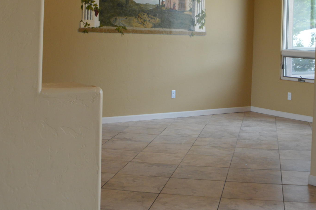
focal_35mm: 76
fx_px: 667
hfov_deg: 26.6
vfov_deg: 17.6
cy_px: 15
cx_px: 177
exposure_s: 1/60
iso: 400
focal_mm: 23
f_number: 3.8
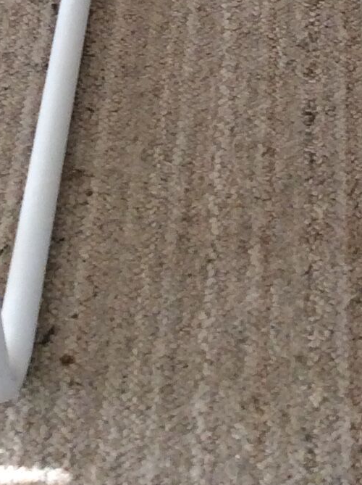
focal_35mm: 124
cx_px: 299
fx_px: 1733
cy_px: -357
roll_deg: +2.1
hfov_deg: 11.9
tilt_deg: -31.4
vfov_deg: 14.3
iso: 50
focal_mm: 3.3
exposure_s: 1/25
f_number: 2.4
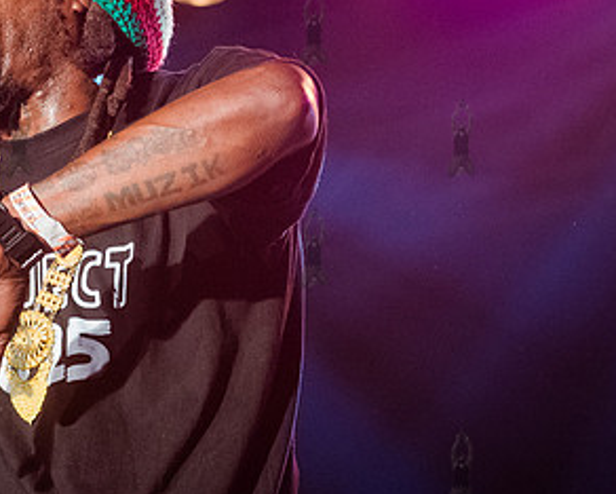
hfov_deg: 8.0
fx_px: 4378
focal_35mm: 240
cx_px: 193
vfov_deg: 6.5
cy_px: 220
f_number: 4.5
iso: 5000
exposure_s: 1/400
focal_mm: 100
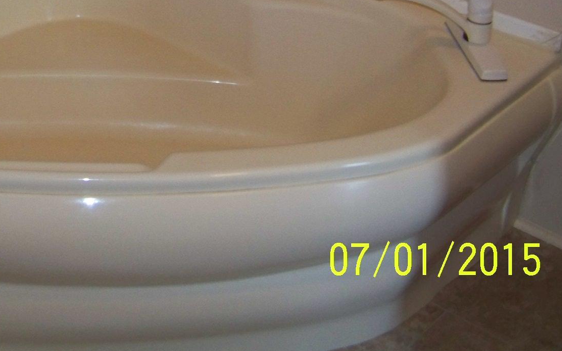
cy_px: -29
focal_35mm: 71
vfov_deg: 17.7
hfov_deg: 28.1
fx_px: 1087
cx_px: 75
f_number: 2.8
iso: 200
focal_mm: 5.85
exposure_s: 1/30
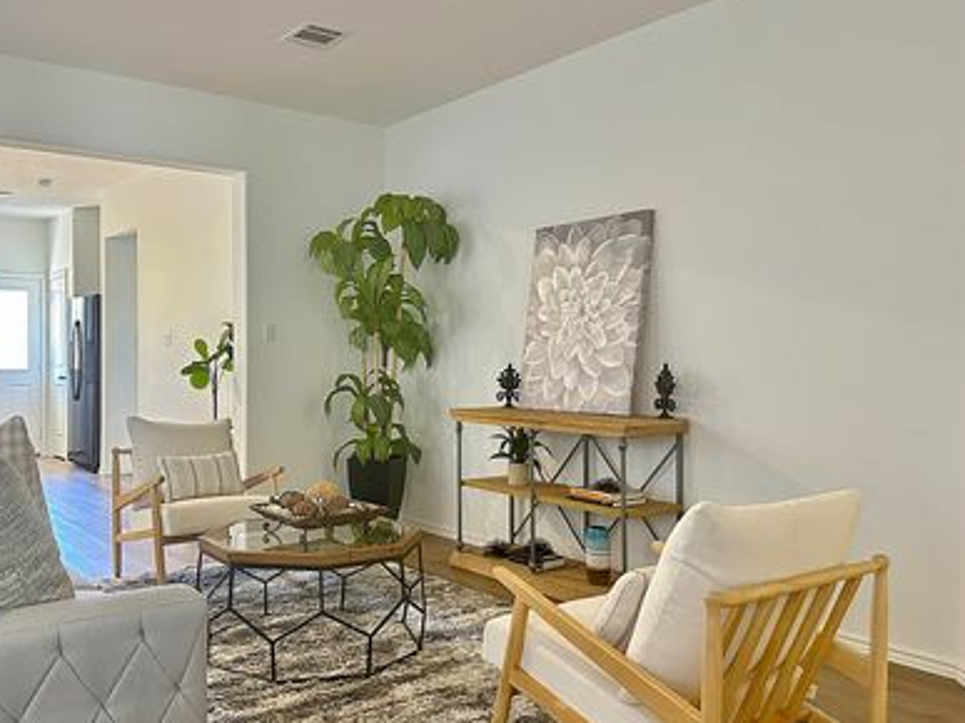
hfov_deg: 57.9
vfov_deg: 45.4
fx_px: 864
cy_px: 373
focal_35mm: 31
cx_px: 386
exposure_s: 1/60
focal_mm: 6.86
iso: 640
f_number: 1.78
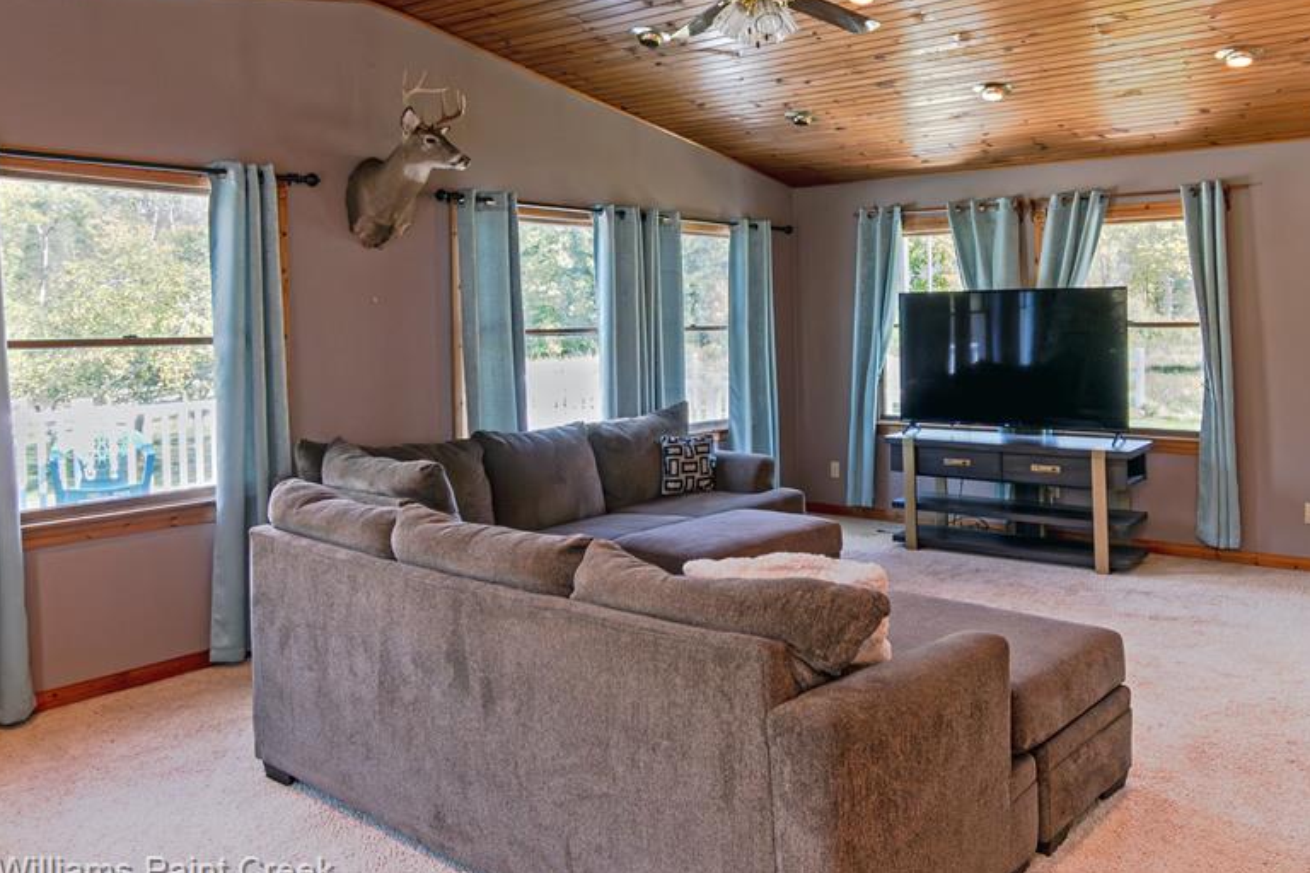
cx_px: 757
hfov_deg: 65.1
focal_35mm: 28
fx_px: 1019
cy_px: 315
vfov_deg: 45.9
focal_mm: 14
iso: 640
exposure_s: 1/125
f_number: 5
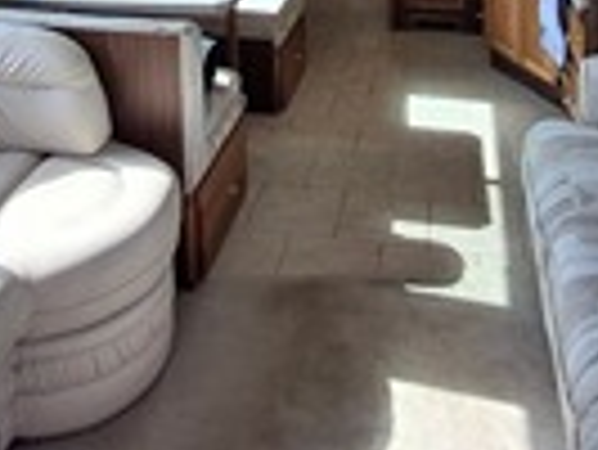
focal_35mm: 48
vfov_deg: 25.2
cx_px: 261
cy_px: -166
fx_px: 830
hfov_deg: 39.6
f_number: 2.2
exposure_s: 1/216
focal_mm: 1.64
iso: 40
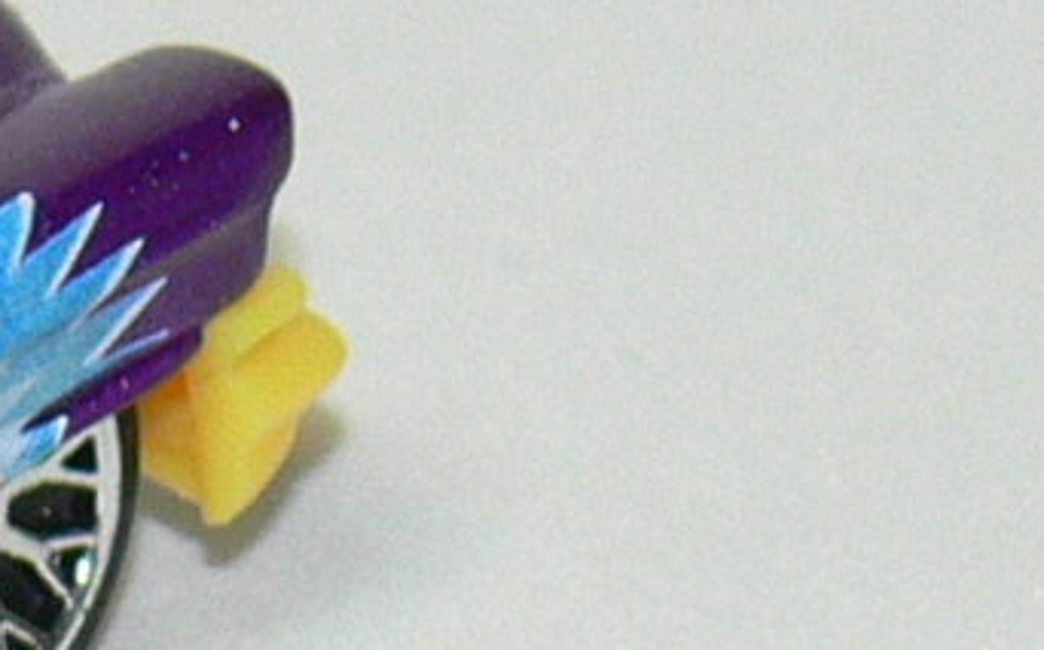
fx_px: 24274
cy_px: 775
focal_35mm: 854
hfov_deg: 2.5
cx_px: -1184
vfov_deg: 1.5
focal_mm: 22.8
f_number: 3.6
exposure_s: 1/30
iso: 100
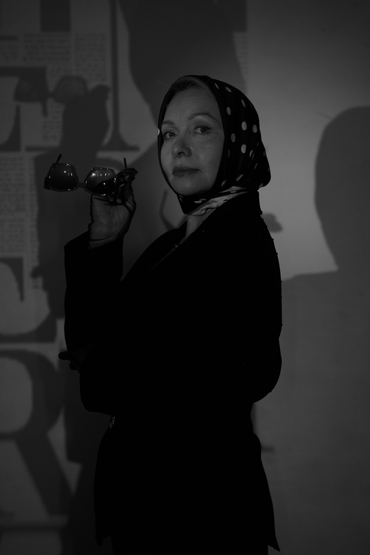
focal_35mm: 144
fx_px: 2220
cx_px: 185
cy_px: 278
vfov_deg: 14.3
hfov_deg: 9.5
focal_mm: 144
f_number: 2.8
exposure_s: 1/125
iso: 800
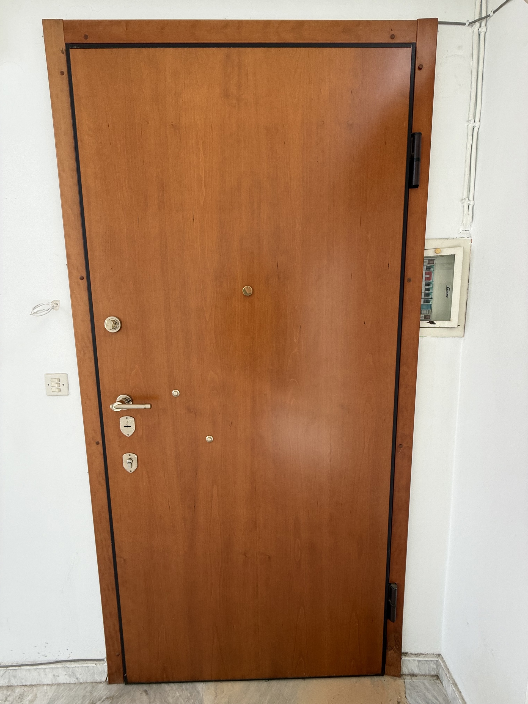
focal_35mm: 14
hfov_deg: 85.7
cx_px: 264
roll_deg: +0.6
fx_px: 285
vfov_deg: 102.1
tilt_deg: -6.5
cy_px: 352
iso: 50
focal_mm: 2.22
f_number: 2.2
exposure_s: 1/255
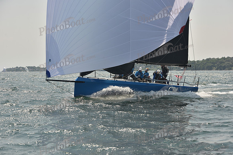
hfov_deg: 23.9
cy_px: 78
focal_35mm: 85
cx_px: 116
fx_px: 550
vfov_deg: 16.1
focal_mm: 85
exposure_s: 1/640
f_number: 7.1
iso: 250
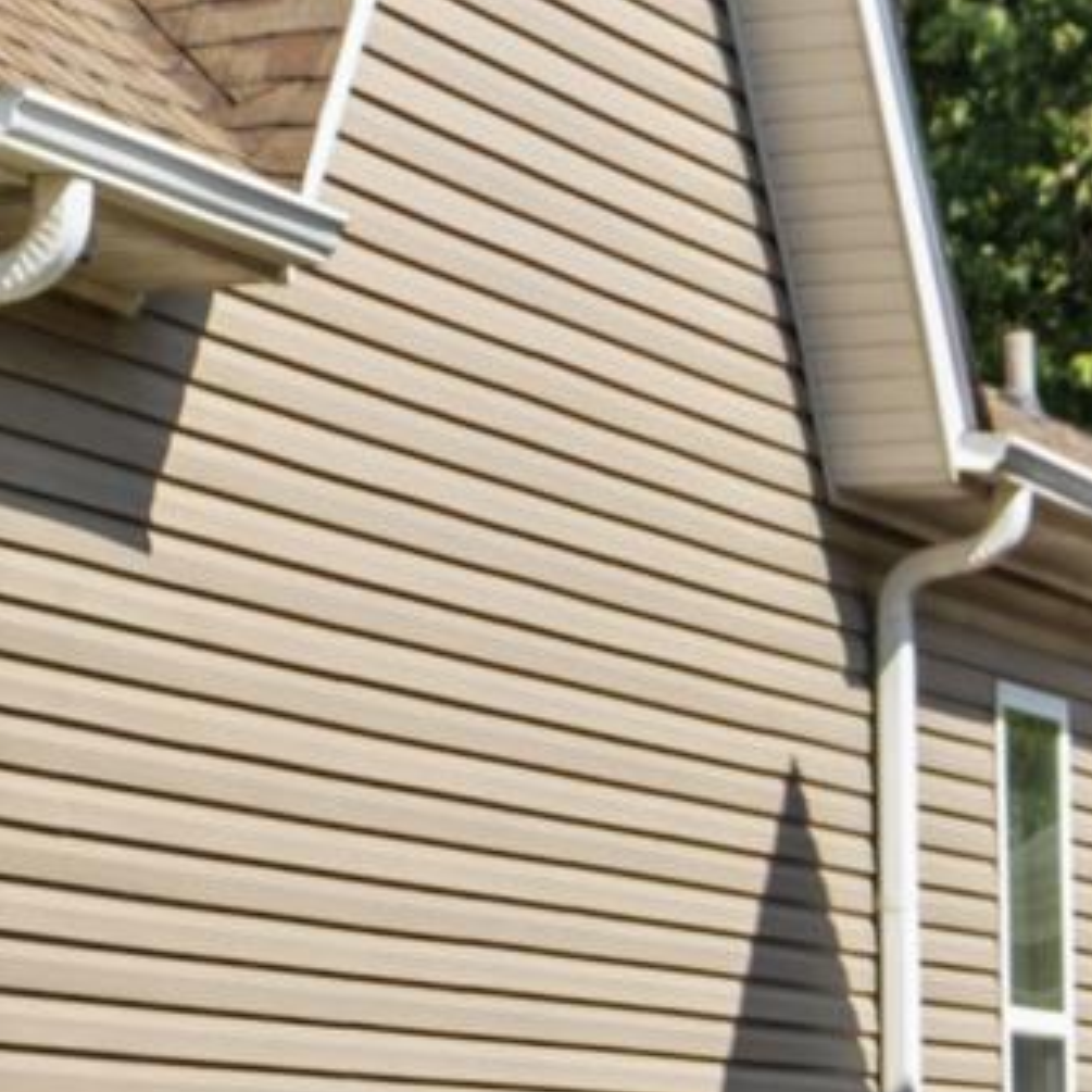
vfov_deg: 7.7
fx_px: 8137
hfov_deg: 7.1
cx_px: -1874
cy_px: 888
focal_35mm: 228
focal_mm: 24
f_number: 8
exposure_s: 1/50
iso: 200
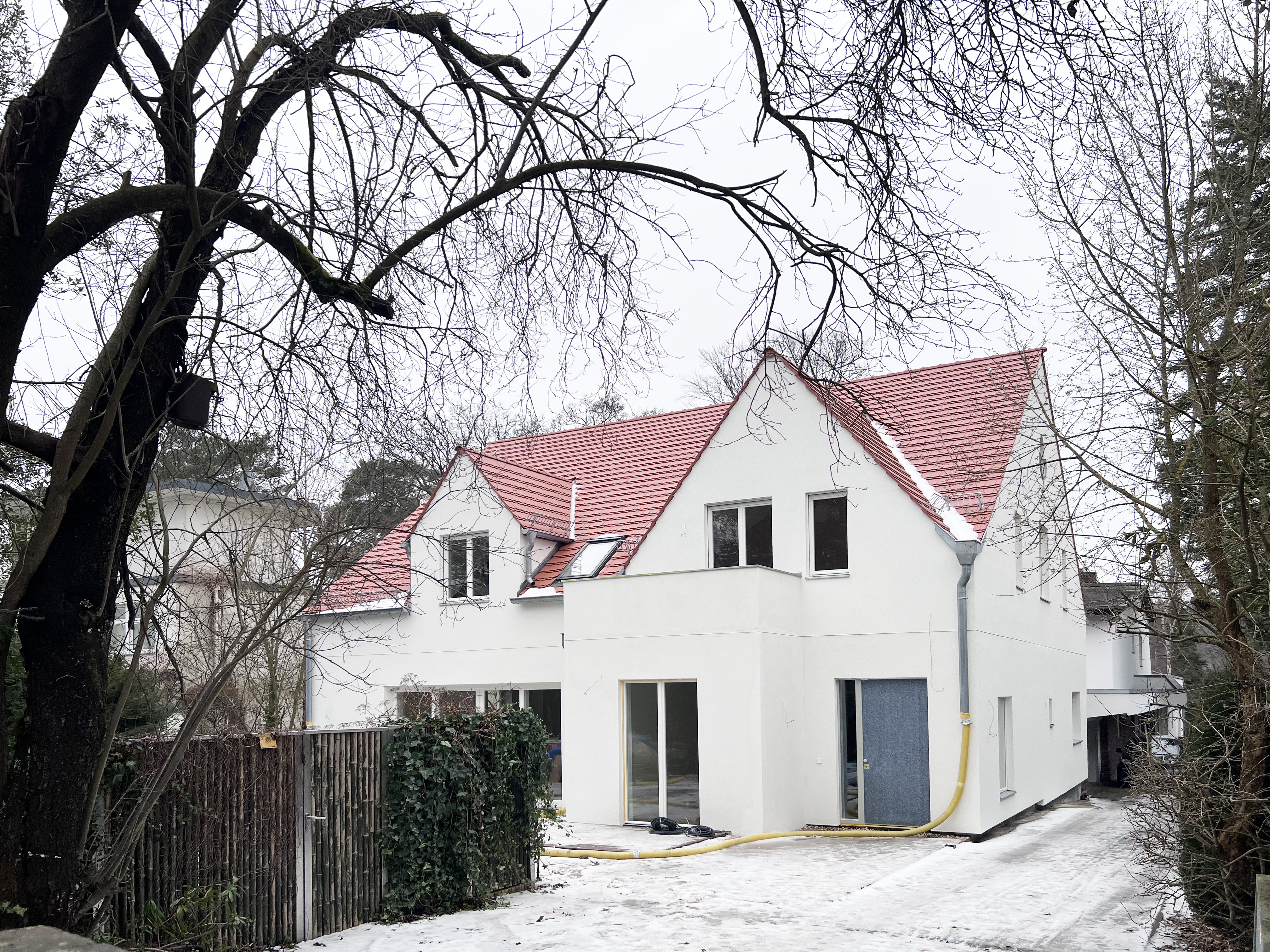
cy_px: 476
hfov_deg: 67.3
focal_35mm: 26
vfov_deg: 53.1
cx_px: 635
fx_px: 954
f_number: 1.5
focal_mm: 5.7
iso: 50
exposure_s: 1/541
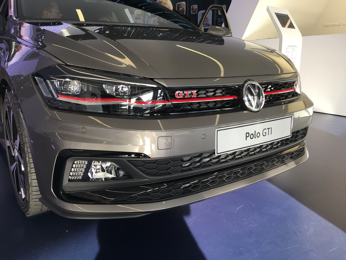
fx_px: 290
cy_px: 130
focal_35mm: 29
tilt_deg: -12.7
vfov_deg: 48.2
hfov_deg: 61.7
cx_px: 173
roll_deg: +0.7
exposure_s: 1/50
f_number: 2.2
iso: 25
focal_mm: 4.15
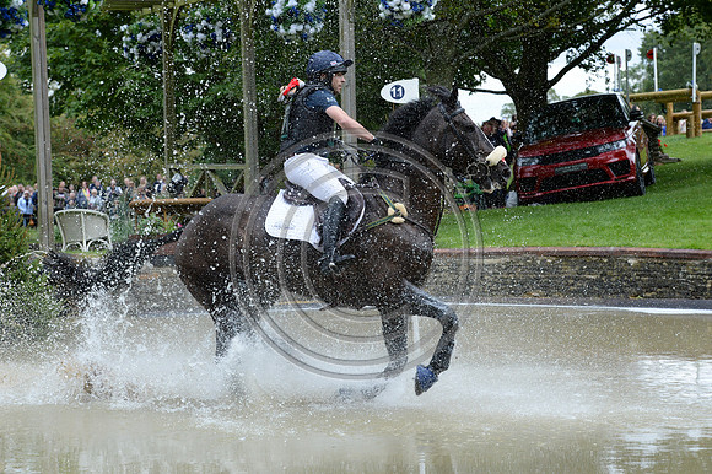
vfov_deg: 13.0
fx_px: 2075
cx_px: 356
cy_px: 237
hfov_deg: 19.5
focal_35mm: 105
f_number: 8
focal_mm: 105
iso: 2000
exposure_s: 1/1000
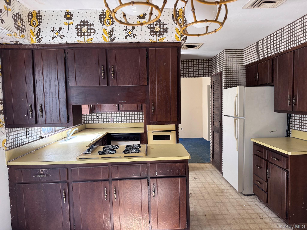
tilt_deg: -4.1
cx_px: 154
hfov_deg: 71.6
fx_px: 213
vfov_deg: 56.8
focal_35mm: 24
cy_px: 115
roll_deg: +1.3
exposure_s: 1/121
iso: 160
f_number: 1.78
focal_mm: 6.76
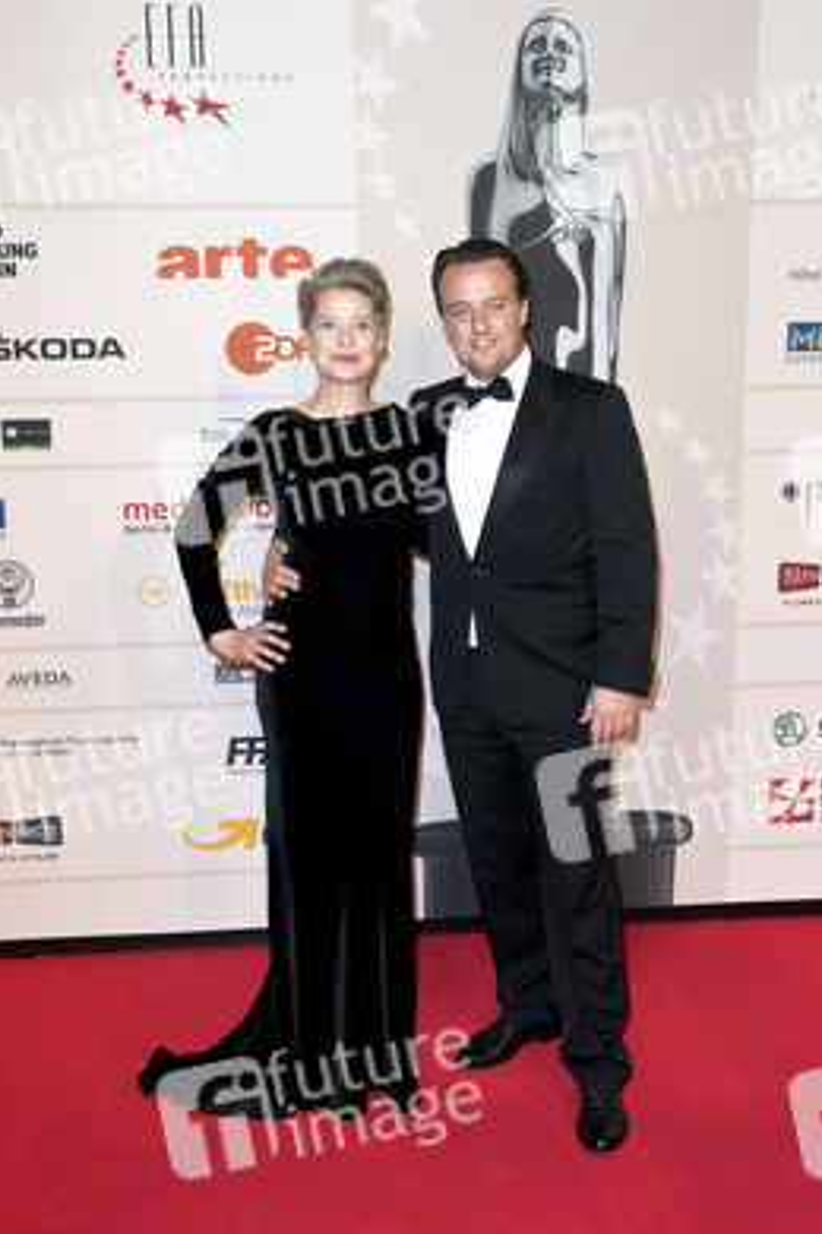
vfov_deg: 49.6
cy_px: 630
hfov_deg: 34.2
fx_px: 1336
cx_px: 413
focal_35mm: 39
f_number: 5.6
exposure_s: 1/250
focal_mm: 38
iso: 800
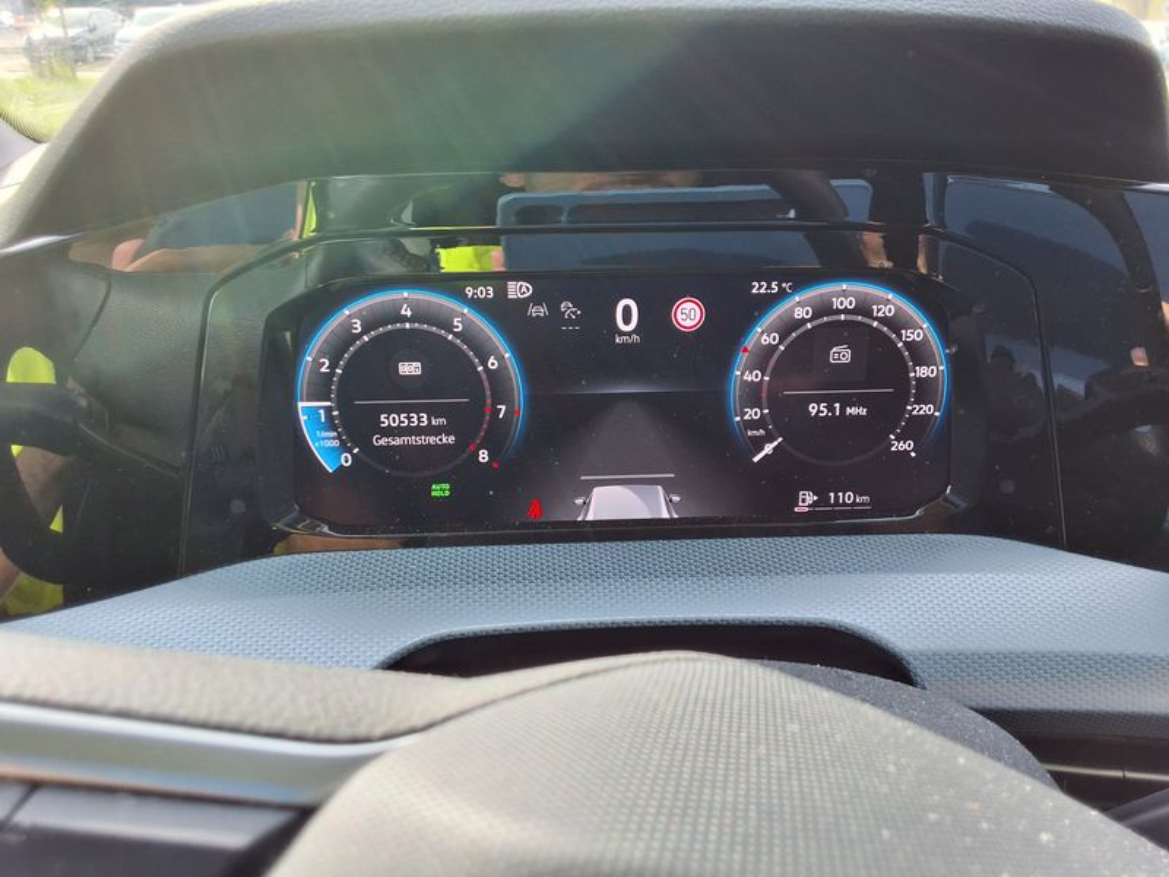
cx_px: 584
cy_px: 438
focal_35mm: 28
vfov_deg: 49.7
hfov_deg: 63.4
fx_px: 946
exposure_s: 1/192
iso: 32
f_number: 1.9
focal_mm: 2.91
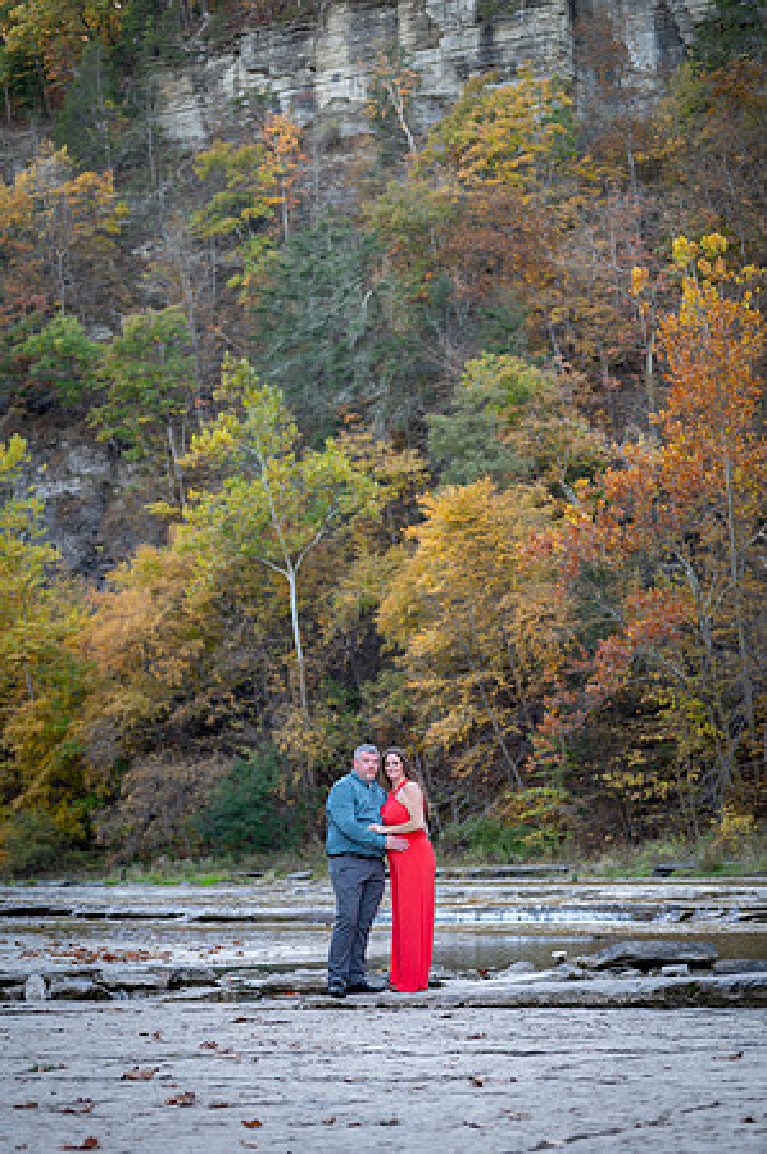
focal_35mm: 70
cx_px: 384
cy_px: 577
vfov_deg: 28.9
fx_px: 2242
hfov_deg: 19.4
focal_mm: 70
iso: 100
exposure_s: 1/80
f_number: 2.8
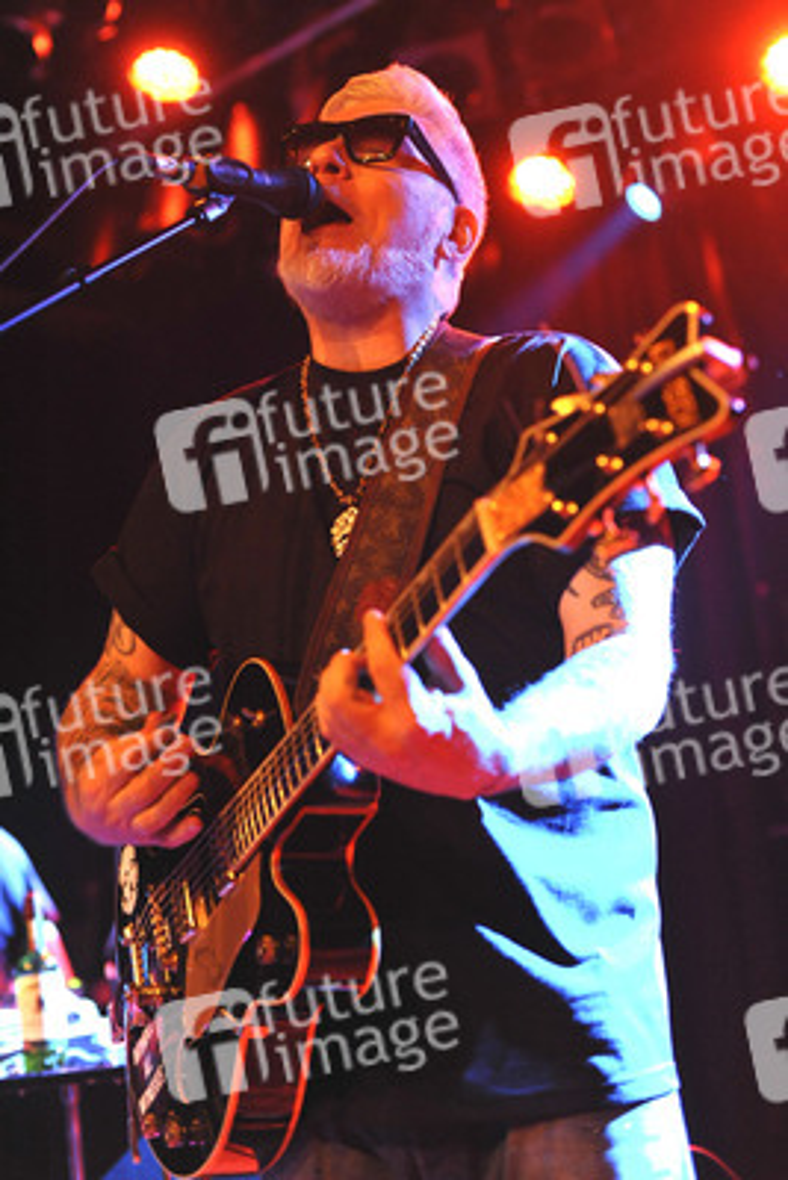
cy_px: 590
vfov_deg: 39.6
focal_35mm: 50
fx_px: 1640
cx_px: 394
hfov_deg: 27.0
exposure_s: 1/100
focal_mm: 50
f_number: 2.8
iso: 3200
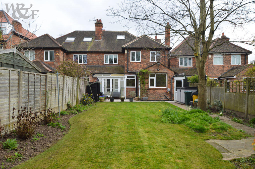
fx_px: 170
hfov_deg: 73.8
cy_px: 84
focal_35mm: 24
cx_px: 128
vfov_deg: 53.1
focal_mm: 16
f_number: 5.6
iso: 100
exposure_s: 1/125
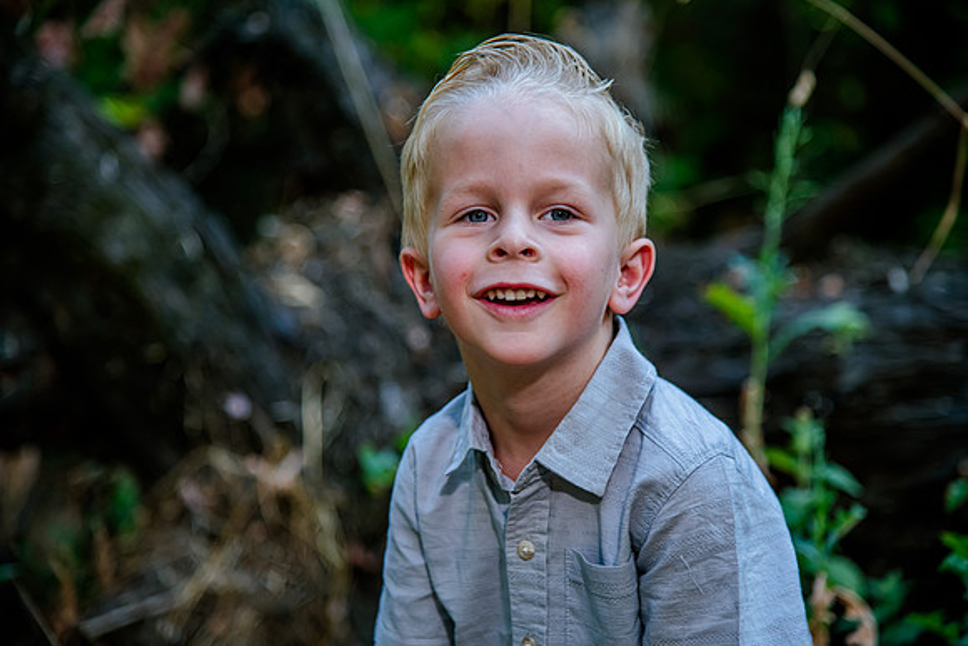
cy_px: 316
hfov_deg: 19.0
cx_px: 495
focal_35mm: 107
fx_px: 2889
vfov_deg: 12.8
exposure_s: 1/320
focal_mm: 105
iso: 800
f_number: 4
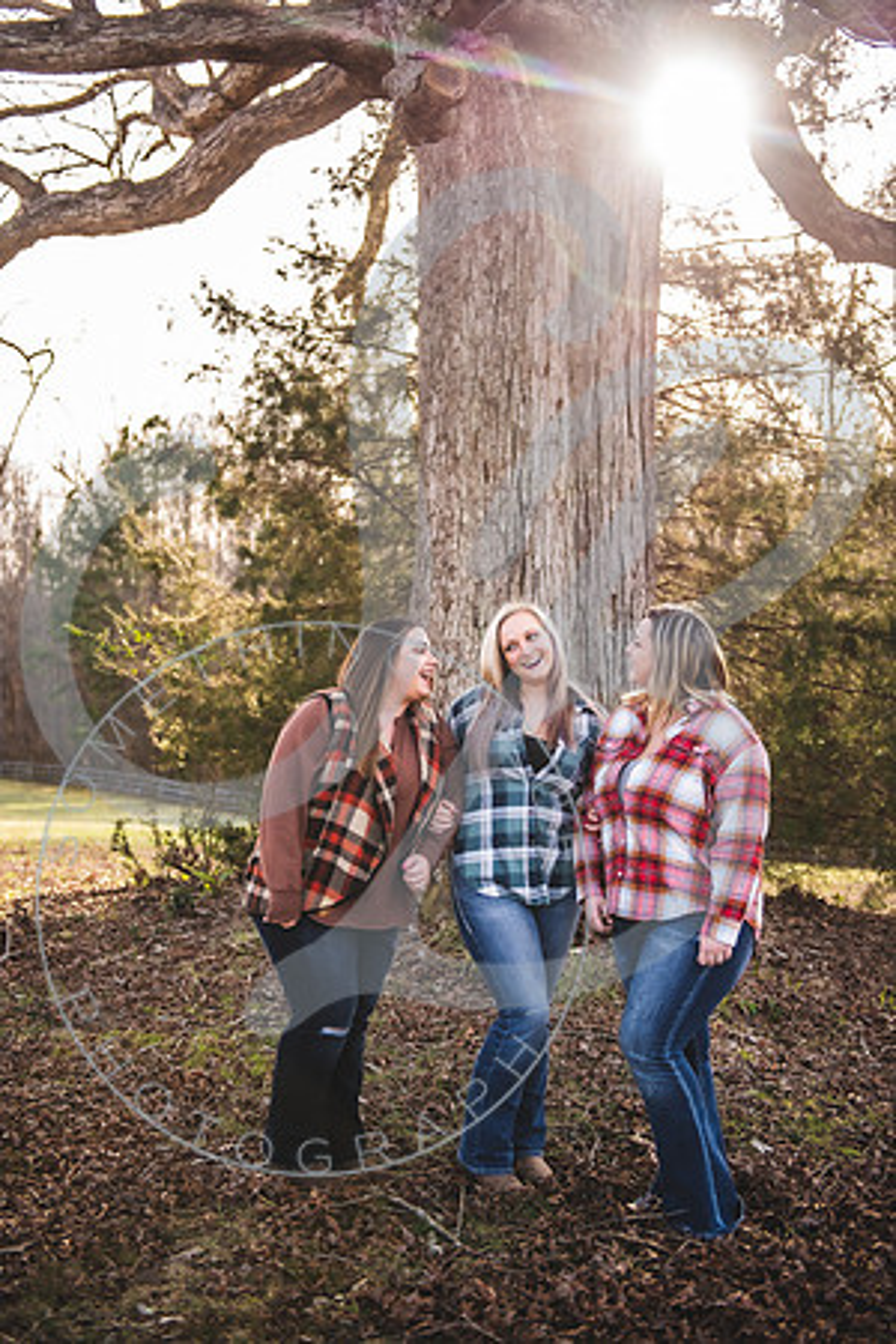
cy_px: 672
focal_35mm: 42
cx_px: 448
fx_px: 1568
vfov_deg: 46.4
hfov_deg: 31.9
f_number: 2.8
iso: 100
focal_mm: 42
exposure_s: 1/320
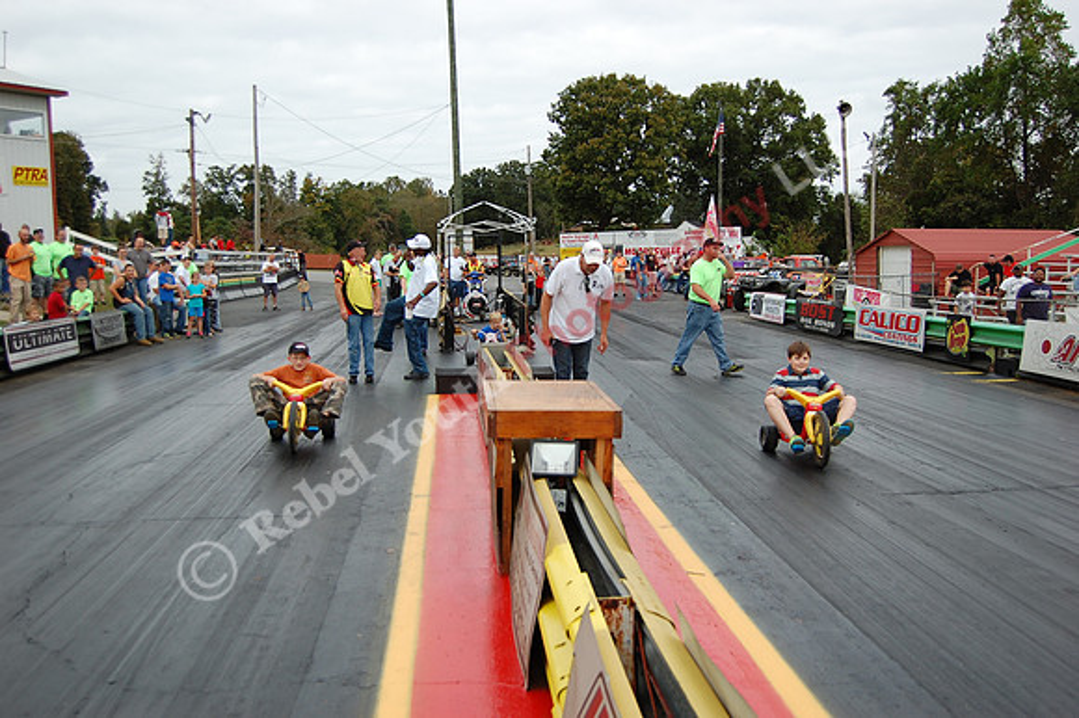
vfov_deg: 39.9
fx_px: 988
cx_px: 540
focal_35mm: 33
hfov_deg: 57.3
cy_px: 359
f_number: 4
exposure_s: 1/1000
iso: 200
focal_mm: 22
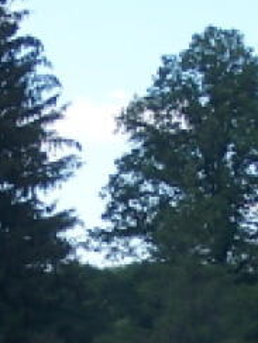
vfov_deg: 8.2
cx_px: 147
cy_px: 382
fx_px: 2395
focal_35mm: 241
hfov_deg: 6.2
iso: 80
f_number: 2.9
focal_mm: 7.1
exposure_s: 1/500
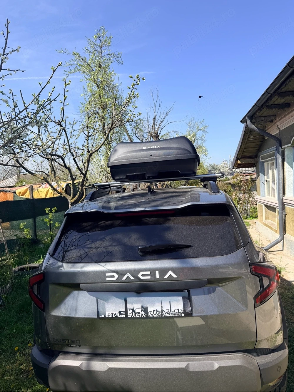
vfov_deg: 71.6
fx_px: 272
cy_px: 196
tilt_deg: -2.9
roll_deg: +3.3
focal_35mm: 24
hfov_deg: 56.8
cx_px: 147
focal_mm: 6.76
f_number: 1.78
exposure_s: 1/3759
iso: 80
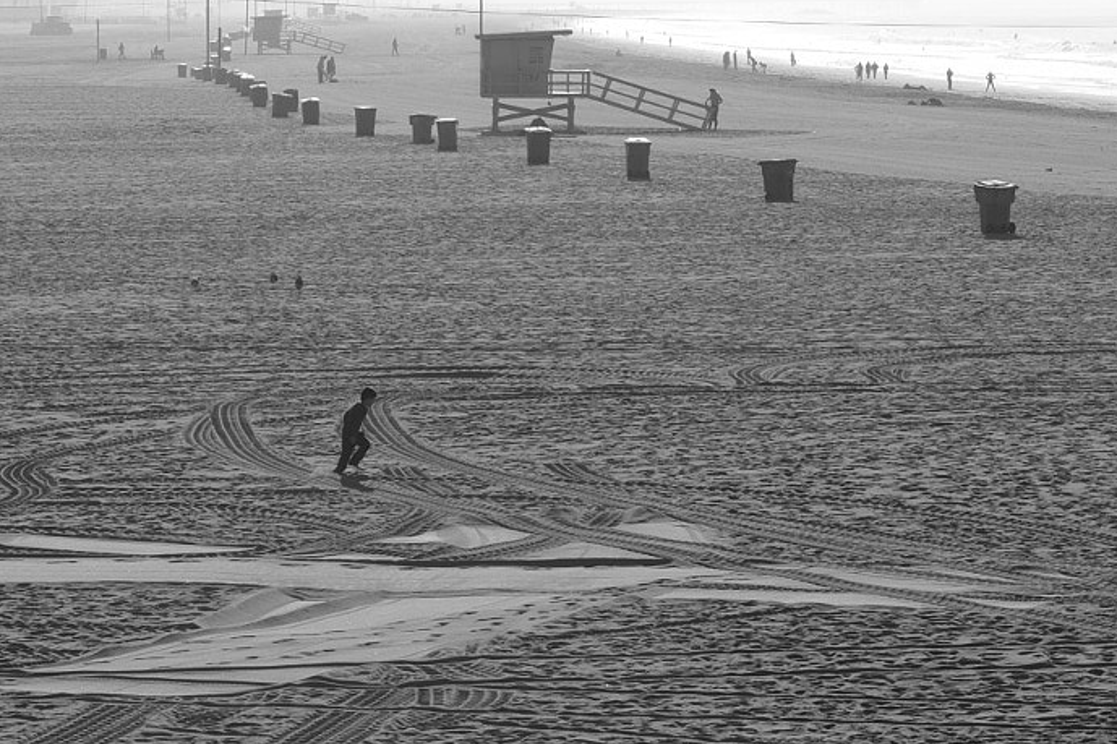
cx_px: 413
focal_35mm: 195
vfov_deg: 7.0
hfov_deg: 10.5
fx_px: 6049
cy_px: 180
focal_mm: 56
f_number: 9
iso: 200
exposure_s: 1/800
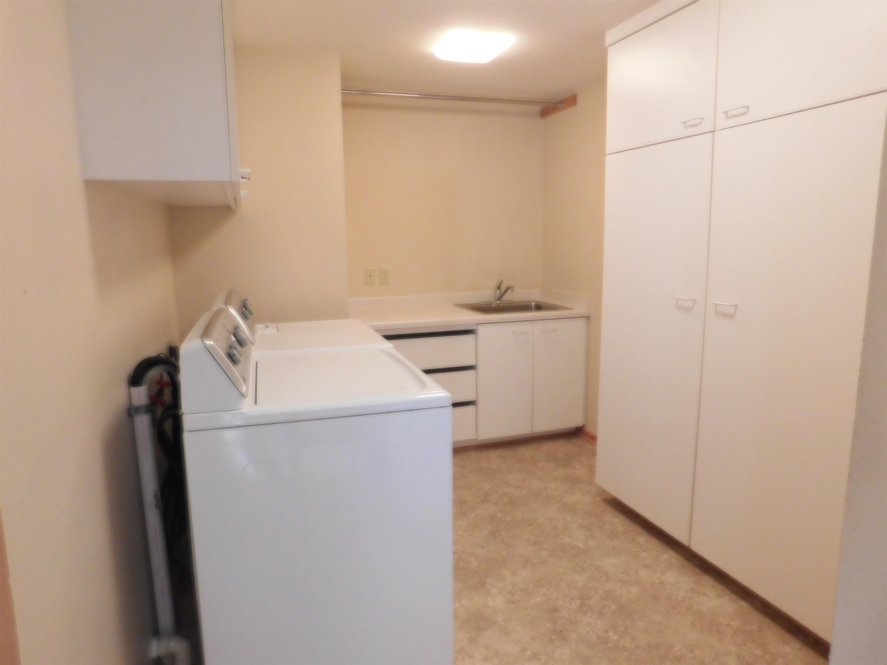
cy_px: 332
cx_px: 444
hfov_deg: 73.9
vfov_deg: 58.9
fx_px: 589
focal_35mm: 23
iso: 360
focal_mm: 4
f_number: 3
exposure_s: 1/30
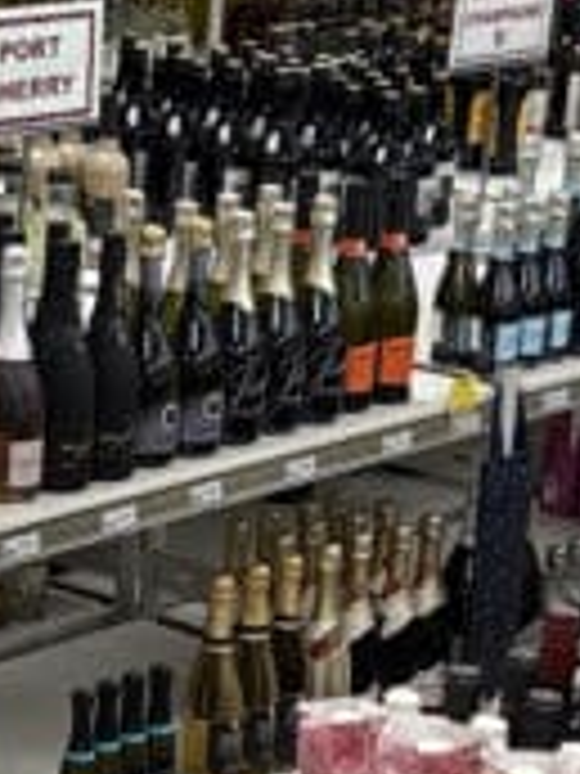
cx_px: -121
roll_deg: -2.8
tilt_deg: -14.6
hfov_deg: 9.4
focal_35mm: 155
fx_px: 3463
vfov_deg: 12.7
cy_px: 482
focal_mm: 5.96
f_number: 1.6
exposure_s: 1/168
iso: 125
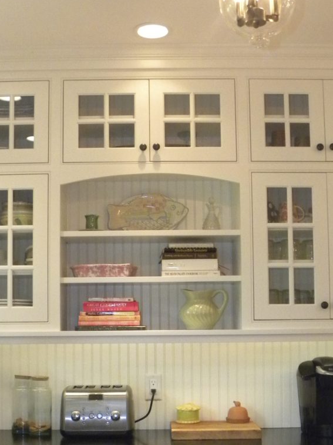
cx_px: 150
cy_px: 285
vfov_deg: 34.7
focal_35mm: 55
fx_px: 705
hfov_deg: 26.5
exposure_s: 1/30
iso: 400
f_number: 2.8
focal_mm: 4.6
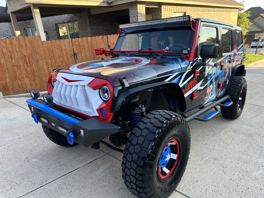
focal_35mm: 24
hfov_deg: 71.6
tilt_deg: -20.9
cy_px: 99
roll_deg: +3.8
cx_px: 132
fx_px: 183
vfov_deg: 56.8
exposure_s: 1/323
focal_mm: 6.86
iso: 80
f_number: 1.78
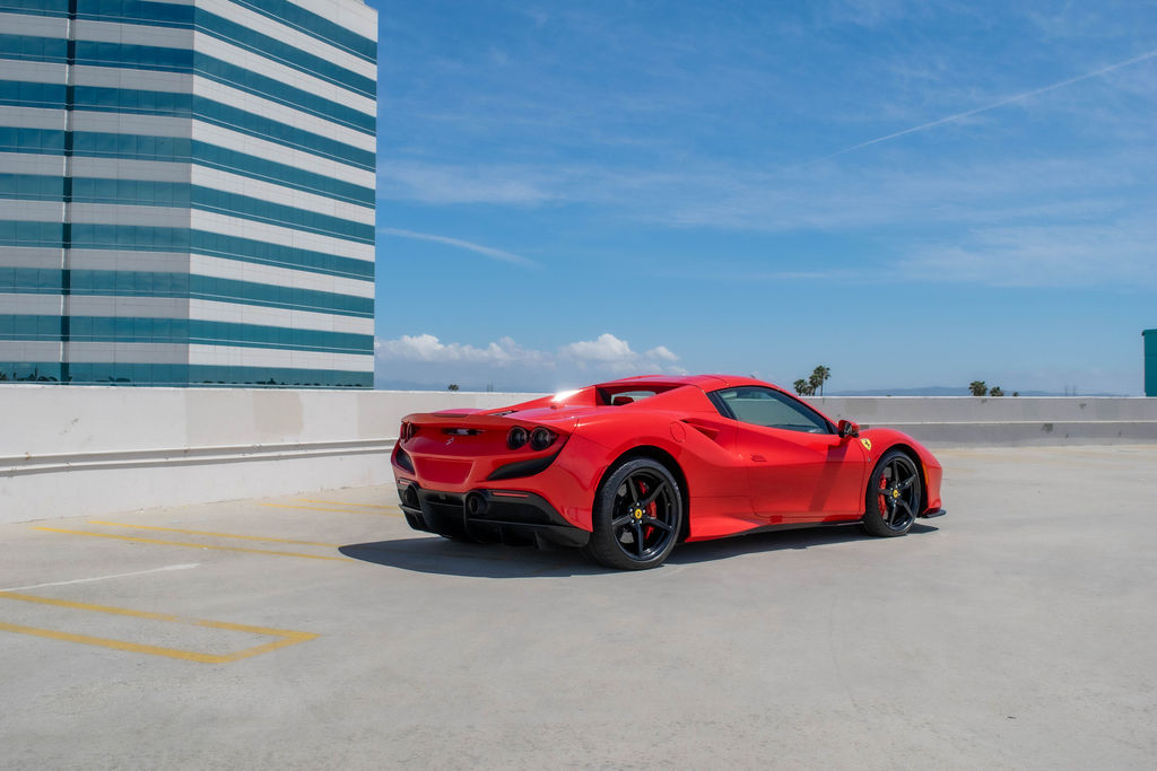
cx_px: 578
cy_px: 386
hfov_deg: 53.1
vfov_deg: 36.9
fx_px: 1157
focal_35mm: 36
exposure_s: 1/2000
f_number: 8
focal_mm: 24
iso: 320
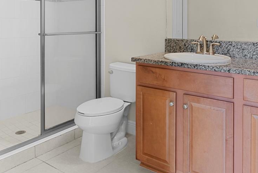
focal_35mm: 35
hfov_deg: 54.4
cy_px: 35
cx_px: 123
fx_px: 251
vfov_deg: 36.6
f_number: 8
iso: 200
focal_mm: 16
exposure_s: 1.3
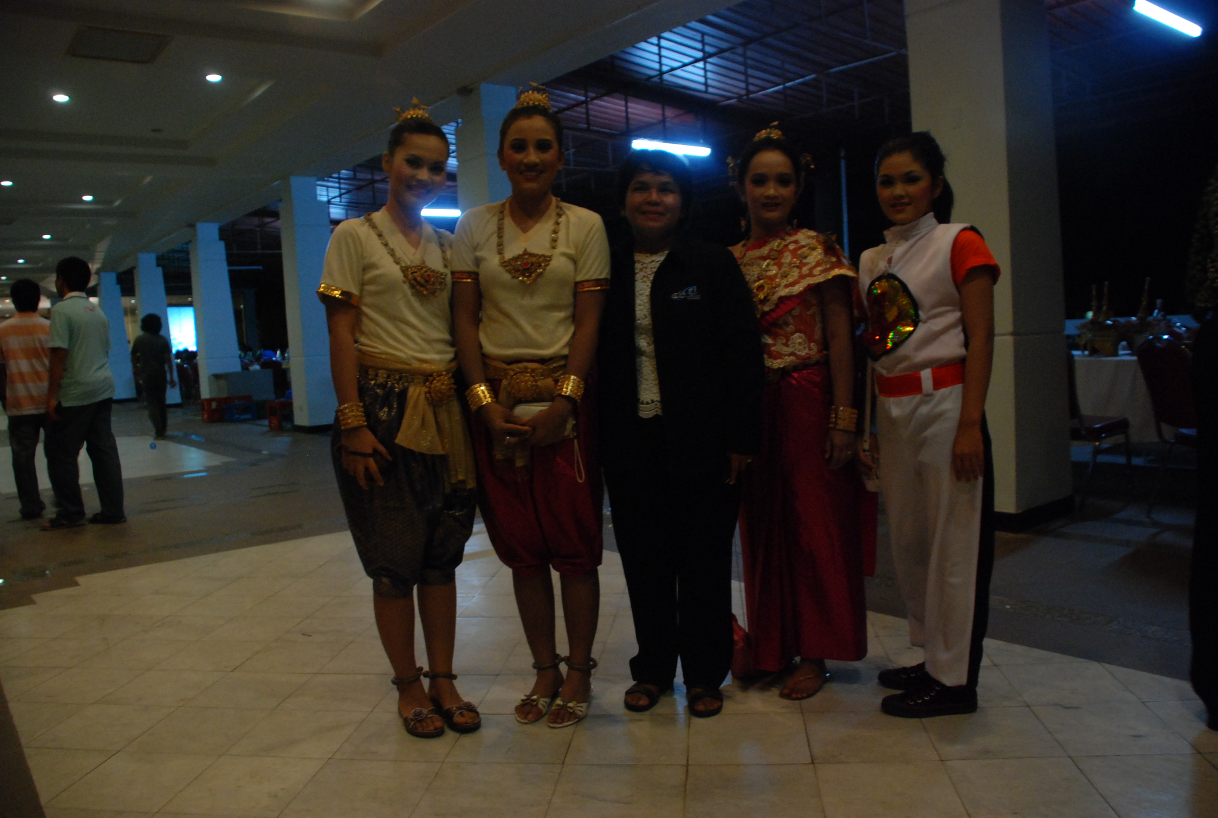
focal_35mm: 27
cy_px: 409
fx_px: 915
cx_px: 609
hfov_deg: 67.3
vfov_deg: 48.1
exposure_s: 1/20
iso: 1000
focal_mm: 18
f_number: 3.5
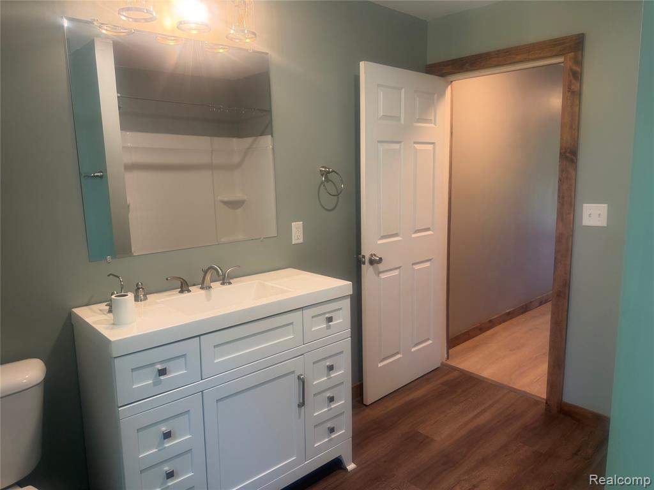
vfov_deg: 56.8
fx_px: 453
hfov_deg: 71.6
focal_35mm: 24
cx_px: 327
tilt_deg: -9.0
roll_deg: +1.7
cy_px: 245
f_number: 1.78
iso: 125
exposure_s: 1/60
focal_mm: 6.76
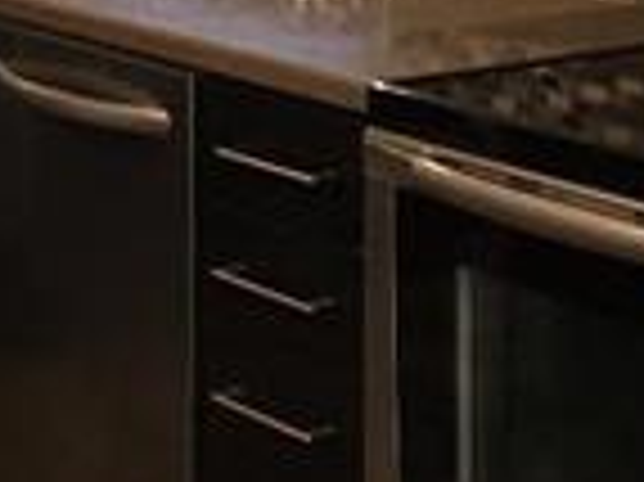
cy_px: -252
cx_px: 491
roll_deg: -0.5
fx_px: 2417
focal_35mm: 130
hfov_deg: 15.1
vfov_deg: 10.9
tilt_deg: -2.9
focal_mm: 4.15
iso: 125
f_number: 2.2
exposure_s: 1/30
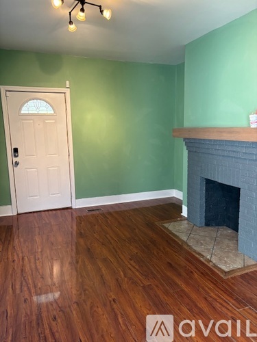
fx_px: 257
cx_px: 128
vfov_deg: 67.3
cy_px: 171
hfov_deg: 53.1
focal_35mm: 26
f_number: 1.6
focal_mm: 5.96
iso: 200
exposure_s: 1/60
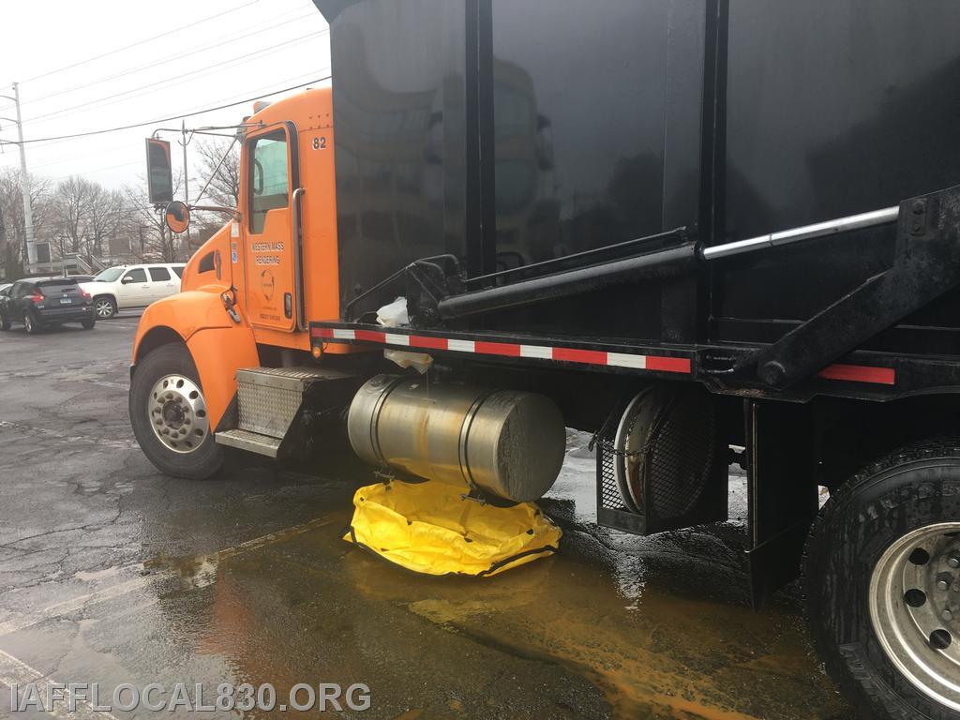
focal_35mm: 29
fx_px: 804
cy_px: 360
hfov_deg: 61.7
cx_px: 480
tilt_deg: -6.3
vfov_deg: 48.2
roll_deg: +0.3
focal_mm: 4.15
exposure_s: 1/176
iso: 25
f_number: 2.2
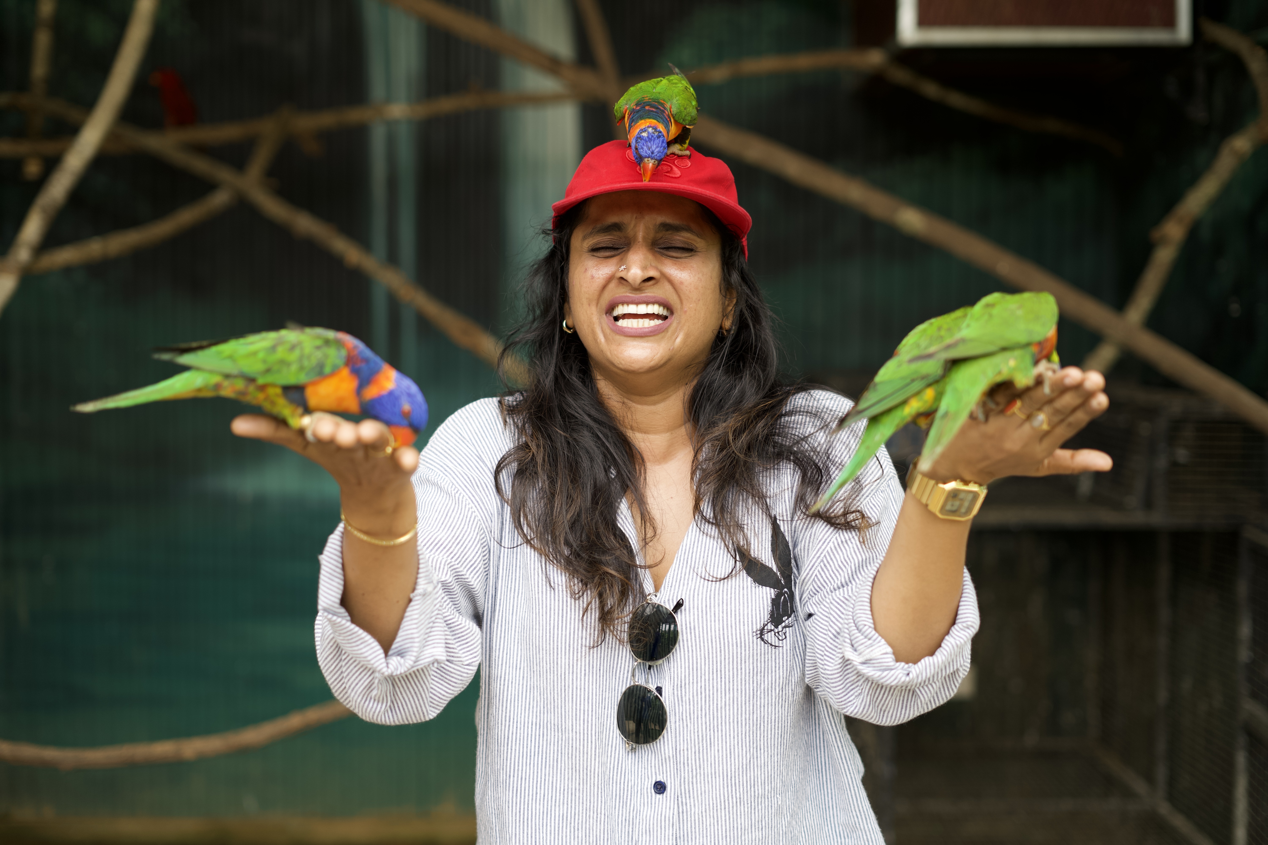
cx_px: 634
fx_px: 1761
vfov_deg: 27.0
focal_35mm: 50
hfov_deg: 39.6
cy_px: 422
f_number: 2.2
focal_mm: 50
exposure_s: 1/500
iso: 200
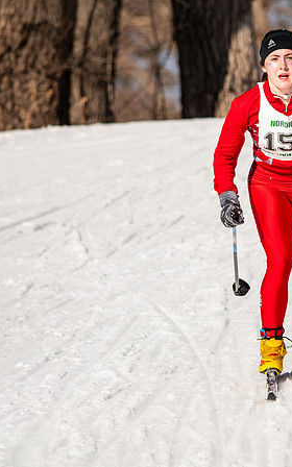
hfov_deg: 1.9
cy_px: 234
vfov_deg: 3.0
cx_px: 270
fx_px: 8811
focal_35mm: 692
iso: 400
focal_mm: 300
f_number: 5.6
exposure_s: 1/3200
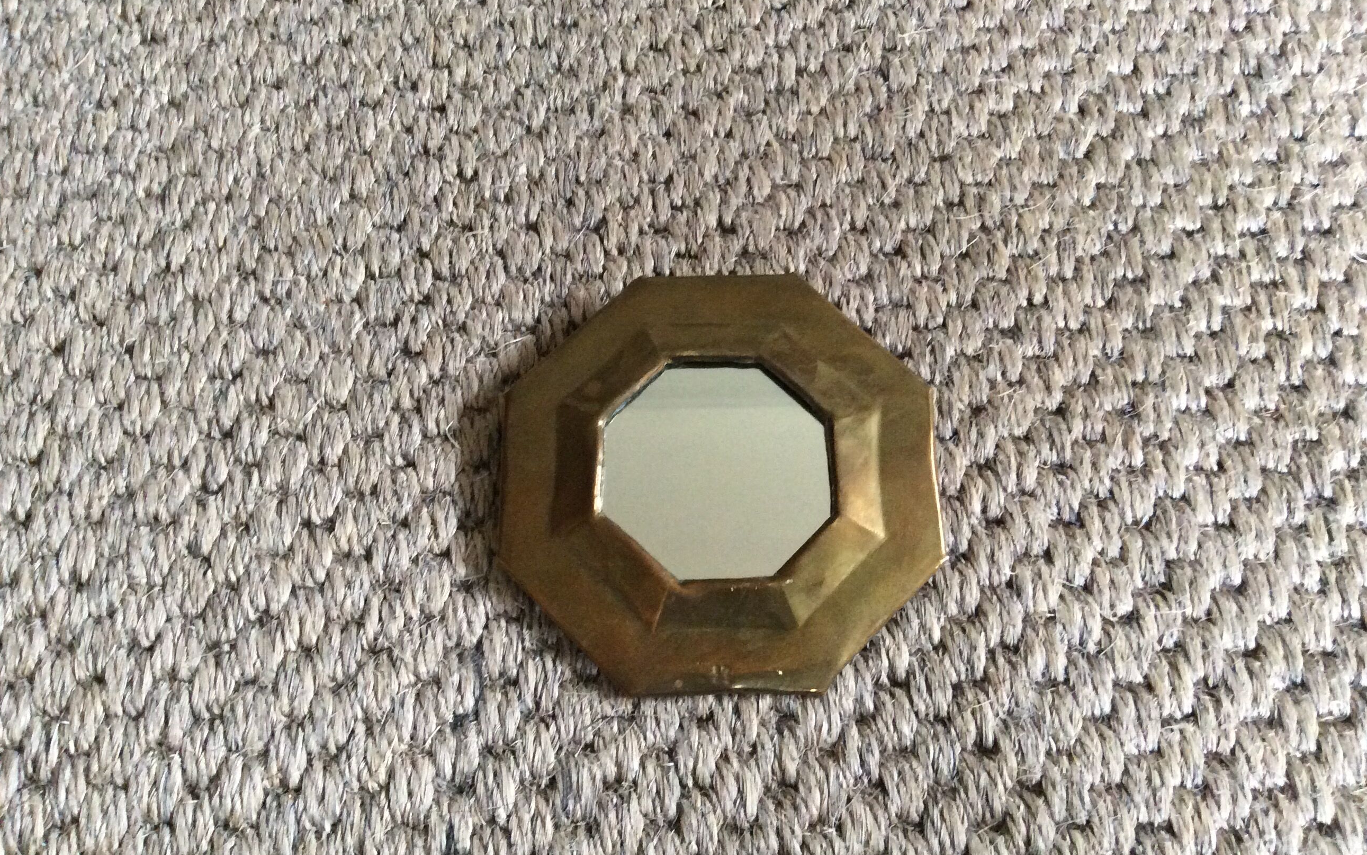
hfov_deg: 56.7
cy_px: 423
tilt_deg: -64.7
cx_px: 684
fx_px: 1267
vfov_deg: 37.3
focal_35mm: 34
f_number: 2.4
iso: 250
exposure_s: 1/17
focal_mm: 3.3
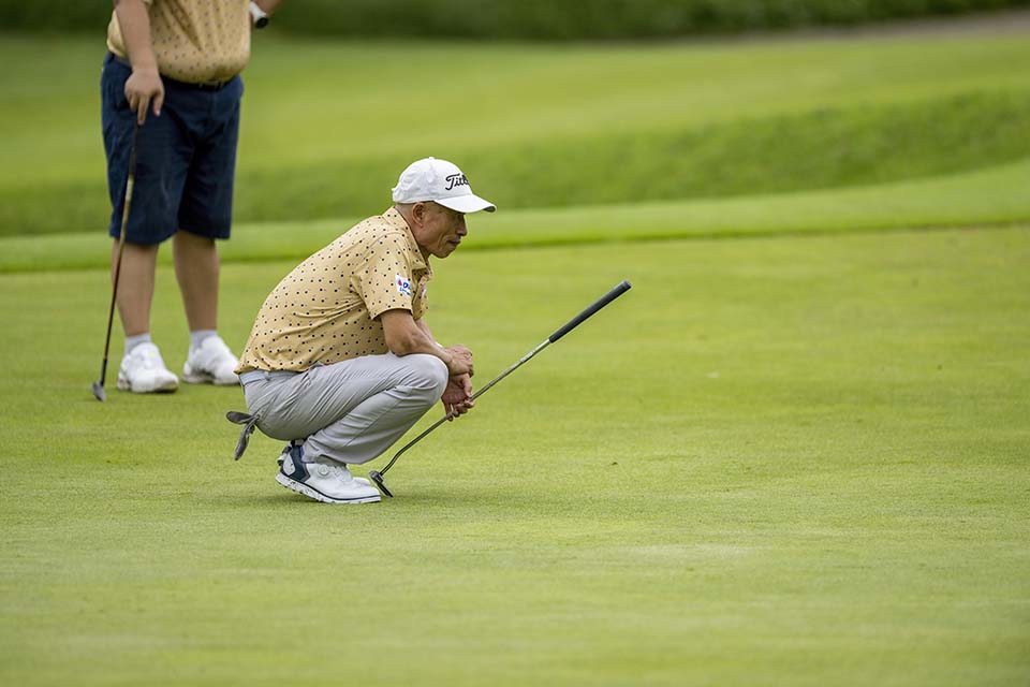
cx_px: 515
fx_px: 11444
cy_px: 344
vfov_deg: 3.4
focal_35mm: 400
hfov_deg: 5.2
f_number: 3.5
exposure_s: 1/4000
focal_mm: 400
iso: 900
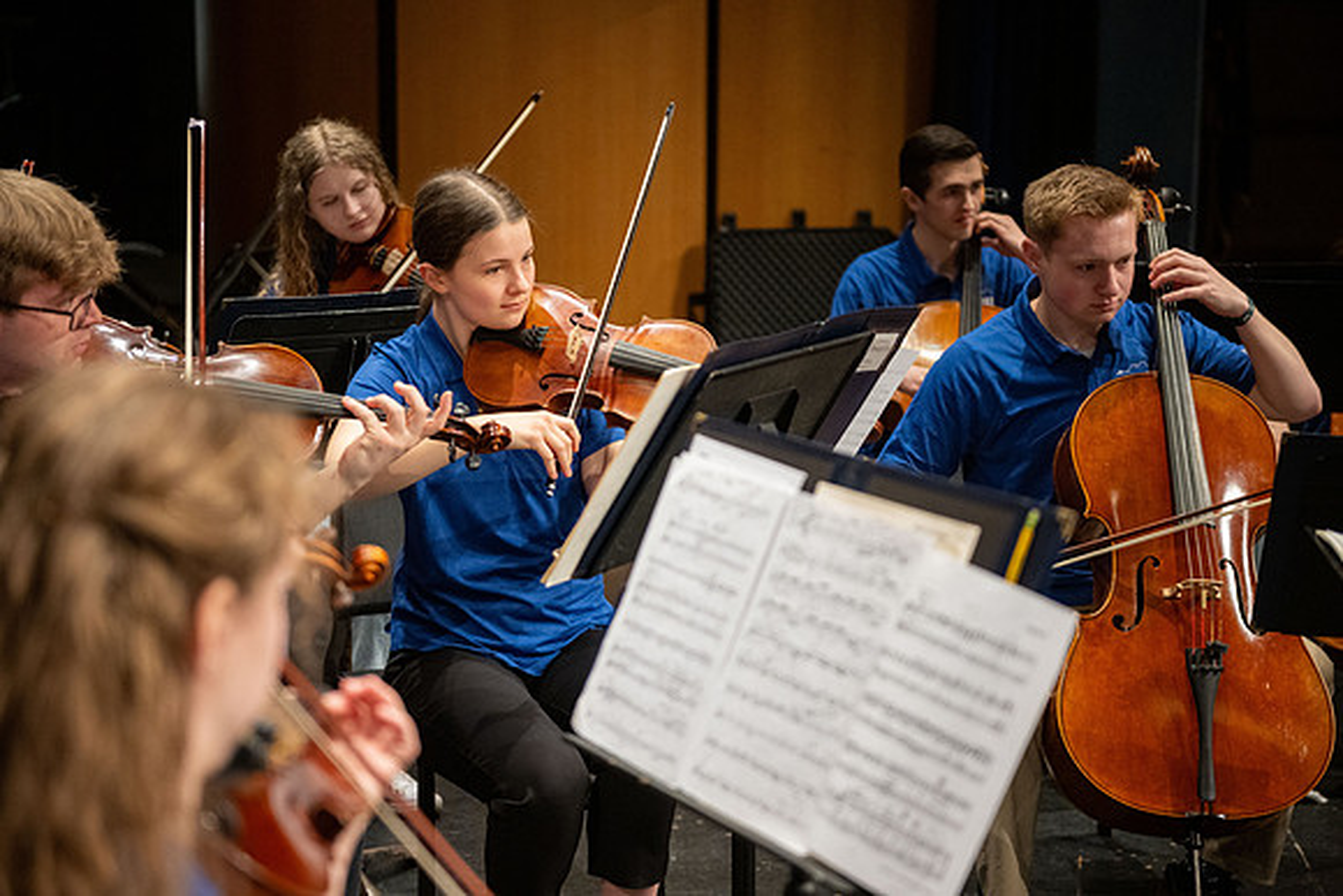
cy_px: 448
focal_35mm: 70
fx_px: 2612
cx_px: 672
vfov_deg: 19.5
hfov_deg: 28.8
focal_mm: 70
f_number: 2.8
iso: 3200
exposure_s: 1/500
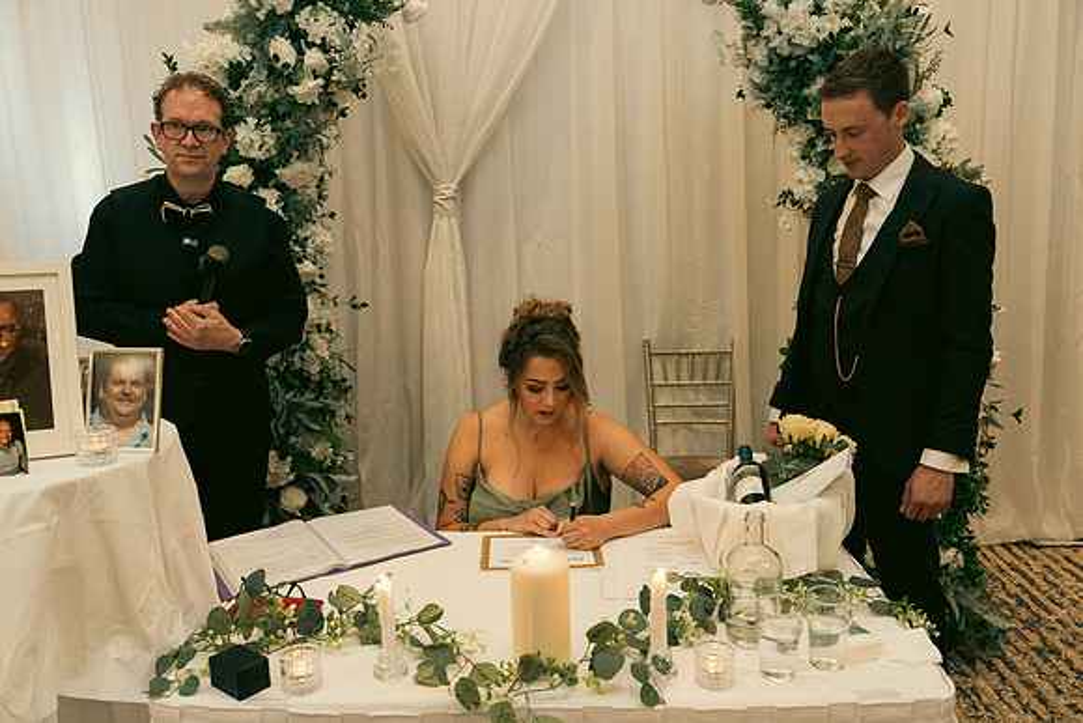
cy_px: 362
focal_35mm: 30
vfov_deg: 43.6
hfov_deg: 61.9
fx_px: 903
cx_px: 542
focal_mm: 30
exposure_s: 1/160
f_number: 3.5
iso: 2500
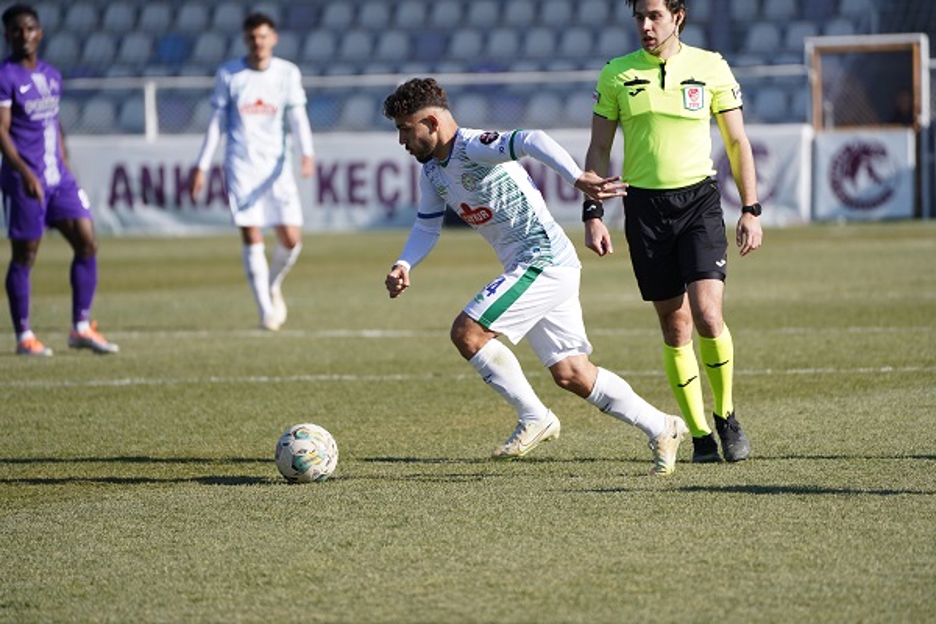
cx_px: 468
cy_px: 312
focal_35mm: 400
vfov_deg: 3.4
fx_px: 10399
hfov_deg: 5.2
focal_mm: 400
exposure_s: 1/2000
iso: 640
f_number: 5.6
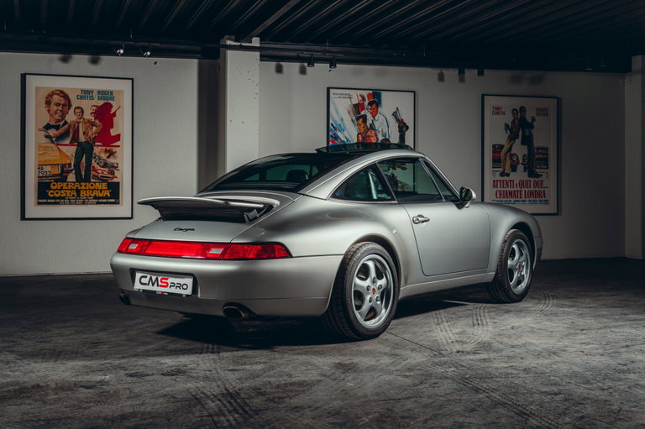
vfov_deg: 29.8
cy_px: 214
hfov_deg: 43.6
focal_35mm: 45
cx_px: 322
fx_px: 806
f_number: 7.1
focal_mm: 45
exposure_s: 1/30
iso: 400
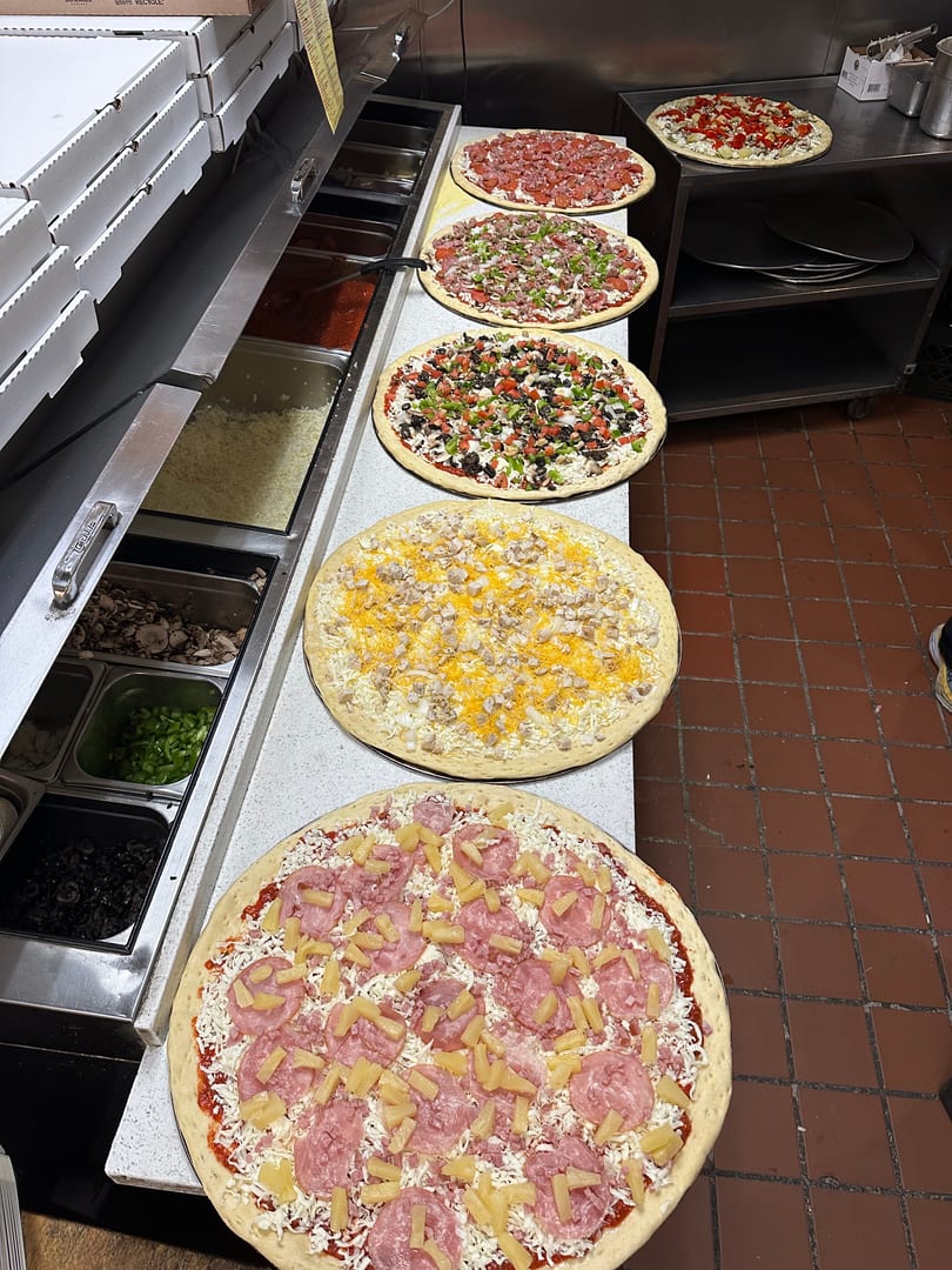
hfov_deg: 56.8
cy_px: 635
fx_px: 880
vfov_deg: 71.6
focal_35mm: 24
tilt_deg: -47.8
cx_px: 476
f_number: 1.78
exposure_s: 1/60
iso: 200
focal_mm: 6.86
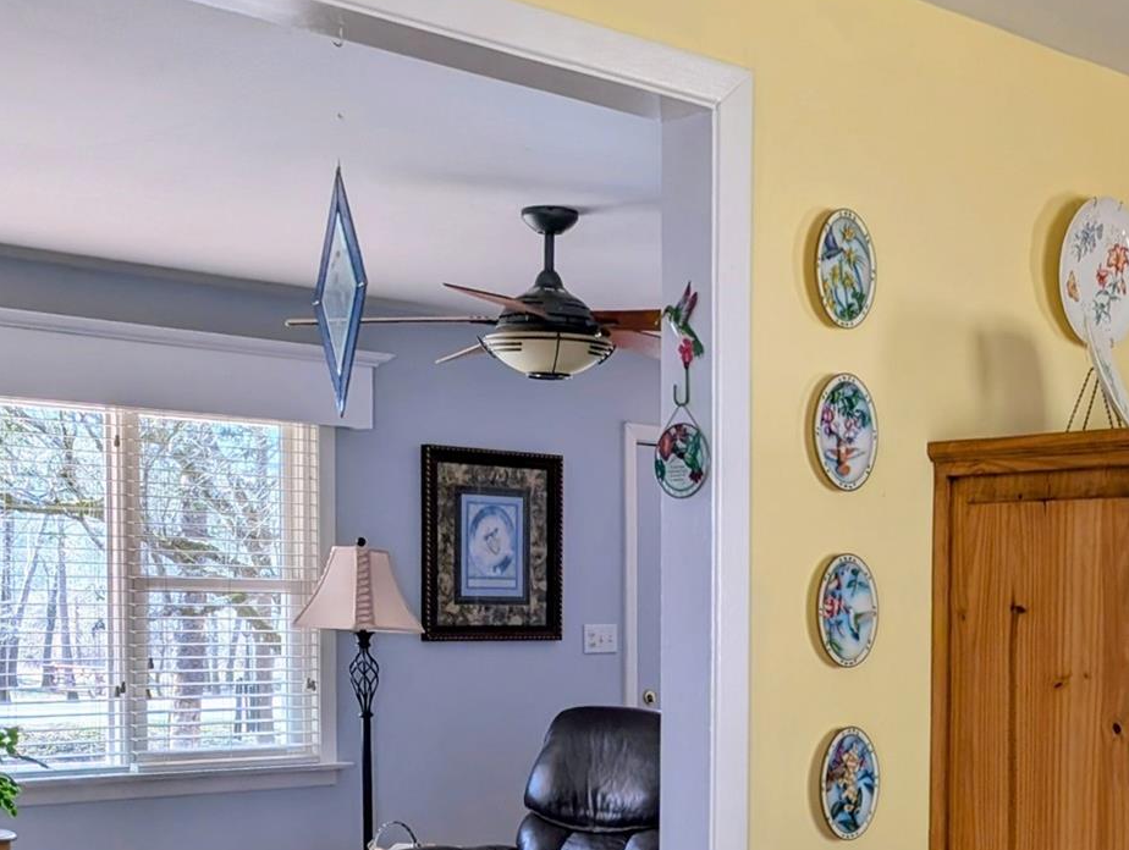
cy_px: 673
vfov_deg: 27.1
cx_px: 892
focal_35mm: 53
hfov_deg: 35.1
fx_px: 1731
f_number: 1.68
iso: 22
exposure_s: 1/288
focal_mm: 6.9
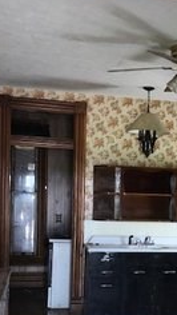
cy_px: 226
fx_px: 517
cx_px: 180
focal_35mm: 62
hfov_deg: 18.9
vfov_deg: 33.3
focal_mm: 3.99
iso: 25
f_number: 1.8
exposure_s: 1/30
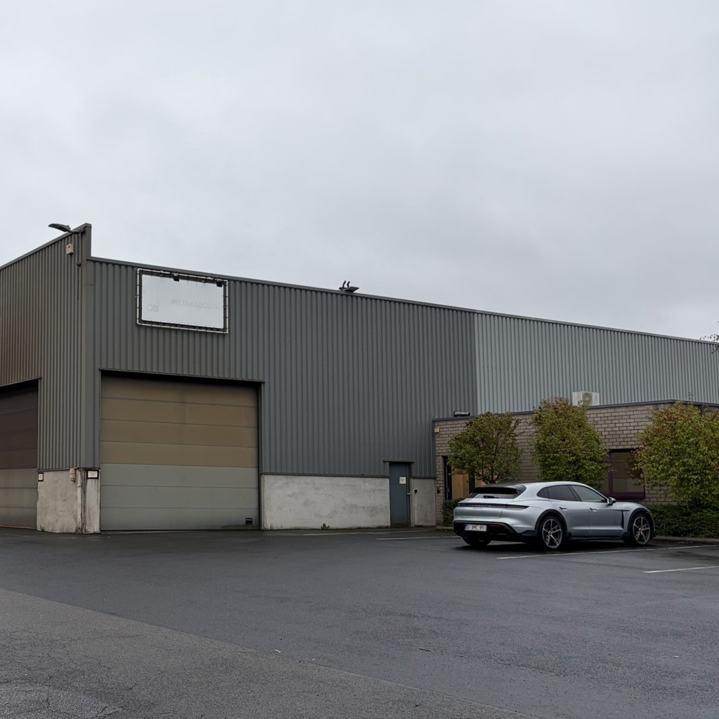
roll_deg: +0.0
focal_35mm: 41
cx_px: 90
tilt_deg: +6.0
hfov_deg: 38.5
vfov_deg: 40.9
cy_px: 393
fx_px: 963
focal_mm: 5.96
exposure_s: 1/667
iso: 50
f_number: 1.6
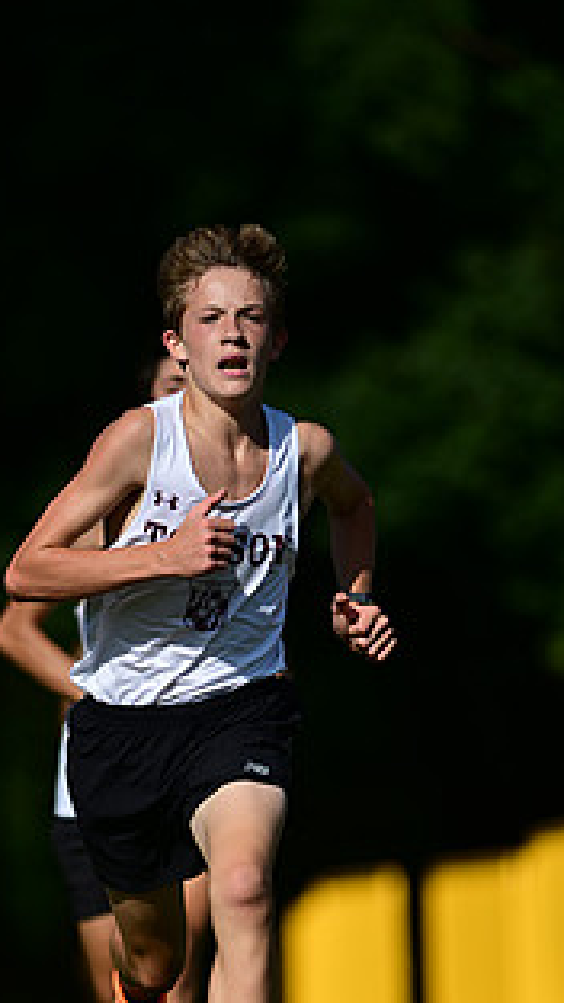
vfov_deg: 3.7
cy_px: 923
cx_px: 139
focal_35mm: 583
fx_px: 15504
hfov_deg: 2.1
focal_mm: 300
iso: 64
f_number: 2.8
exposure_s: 1/2500
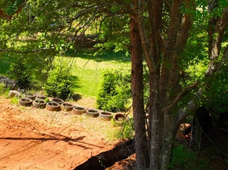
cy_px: 50
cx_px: 55
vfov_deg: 20.6
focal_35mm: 71
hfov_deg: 27.0
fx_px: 467
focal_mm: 12.29
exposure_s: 1/100
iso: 120
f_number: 2.8
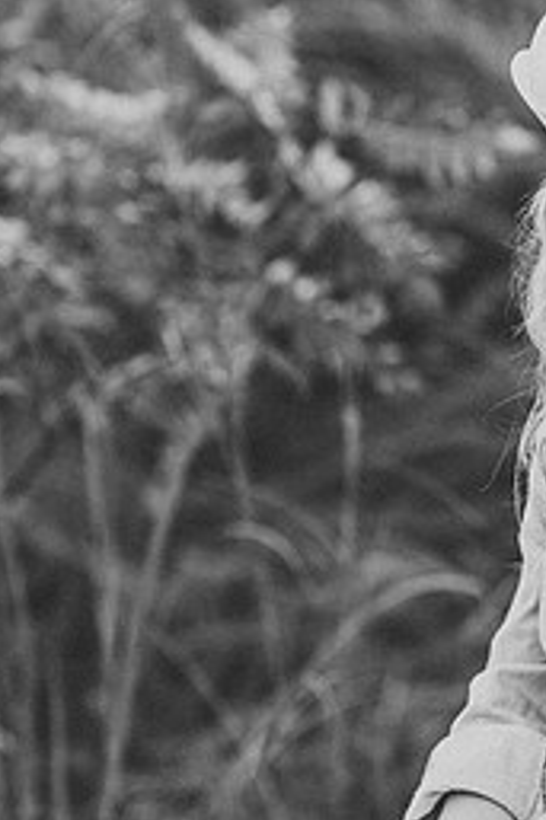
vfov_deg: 10.7
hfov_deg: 7.1
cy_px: 375
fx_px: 4374
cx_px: 648
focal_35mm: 192
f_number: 2.2
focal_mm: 85
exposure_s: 1/160
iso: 80
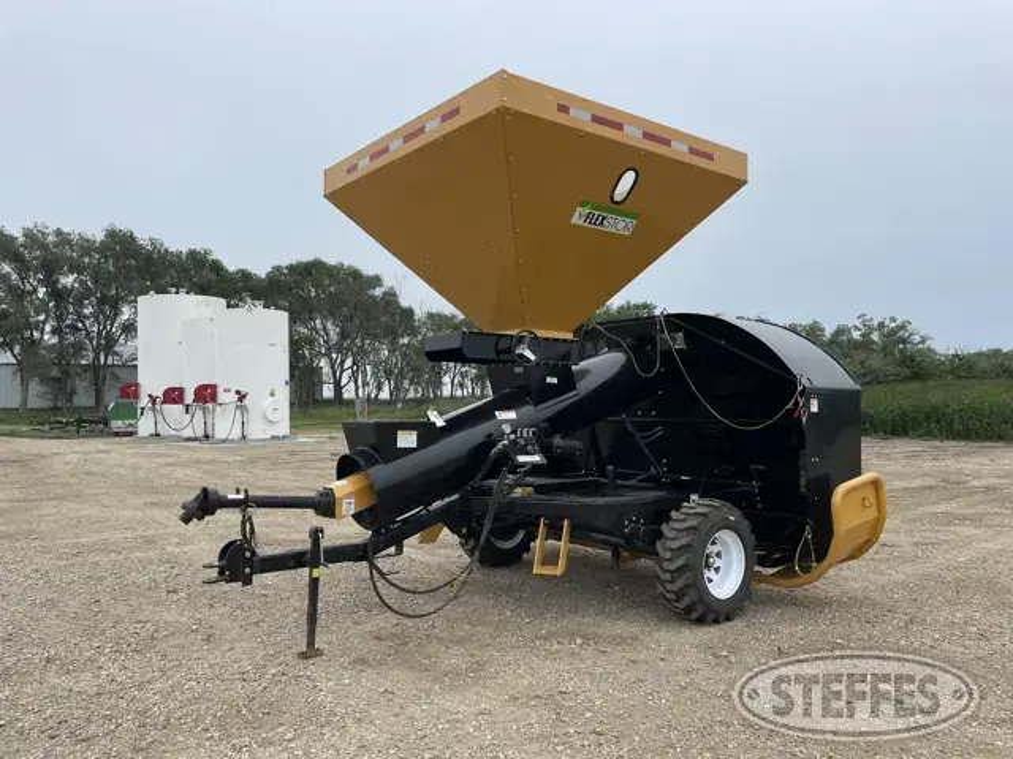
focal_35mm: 26
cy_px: 380
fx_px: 761
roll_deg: +1.7
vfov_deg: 53.1
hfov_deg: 67.3
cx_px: 506
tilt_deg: +2.1
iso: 32
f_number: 1.6
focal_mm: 4.2
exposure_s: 1/1595
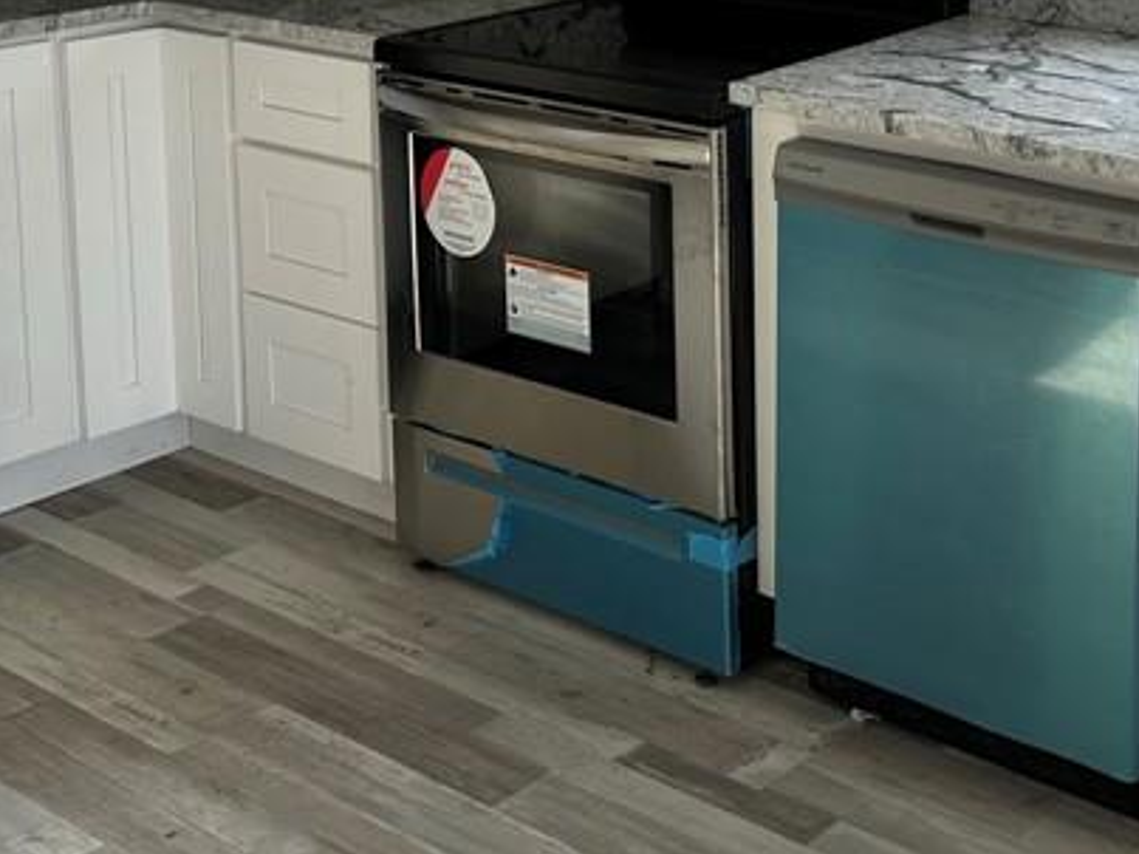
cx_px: 921
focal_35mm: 61
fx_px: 2007
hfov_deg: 30.9
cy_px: -48
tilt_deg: -10.0
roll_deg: -1.2
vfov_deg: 22.8
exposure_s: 1/123
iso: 64
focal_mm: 6.86
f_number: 1.78
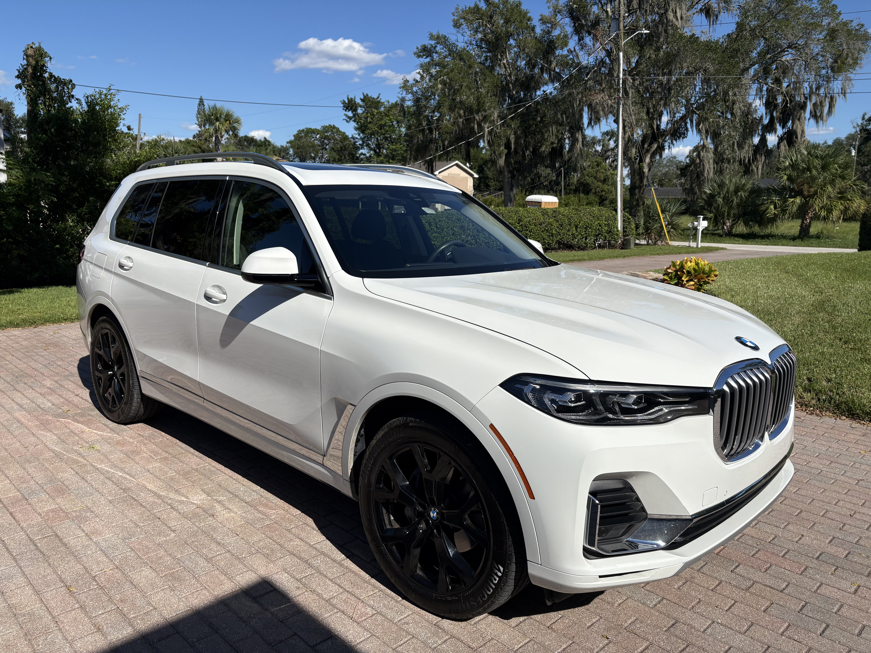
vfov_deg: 53.1
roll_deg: -0.6
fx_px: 654
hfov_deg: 67.3
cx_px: 436
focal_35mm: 26
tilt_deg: -9.2
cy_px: 326
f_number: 1.6
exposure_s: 1/7813
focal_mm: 5.96
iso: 50
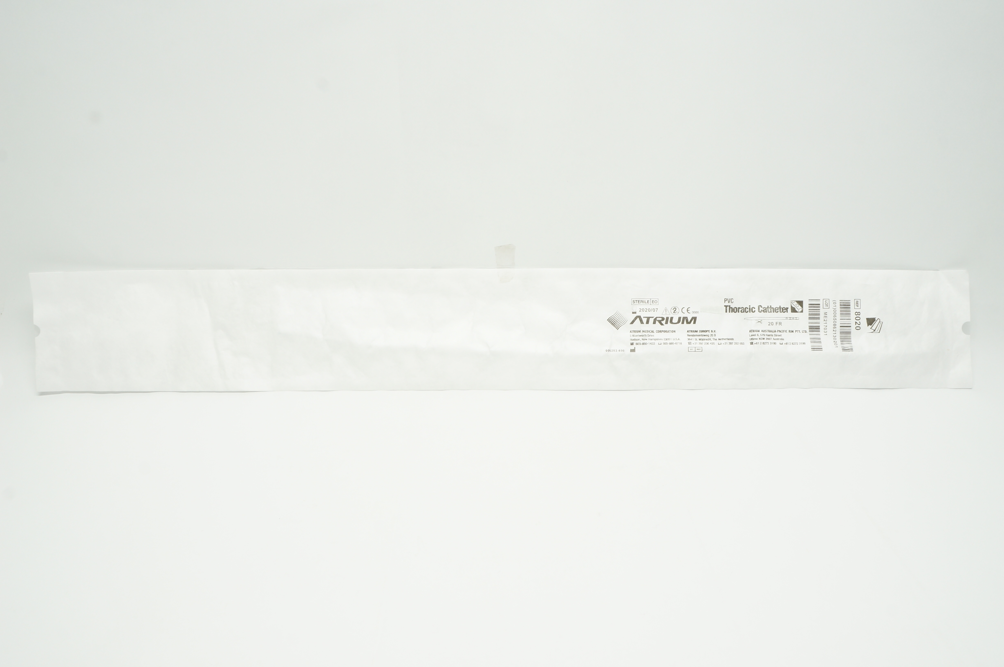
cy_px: 334
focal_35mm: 28
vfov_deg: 45.6
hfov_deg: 64.6
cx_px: 502
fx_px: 794
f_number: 11
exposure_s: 1/15
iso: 400
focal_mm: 19
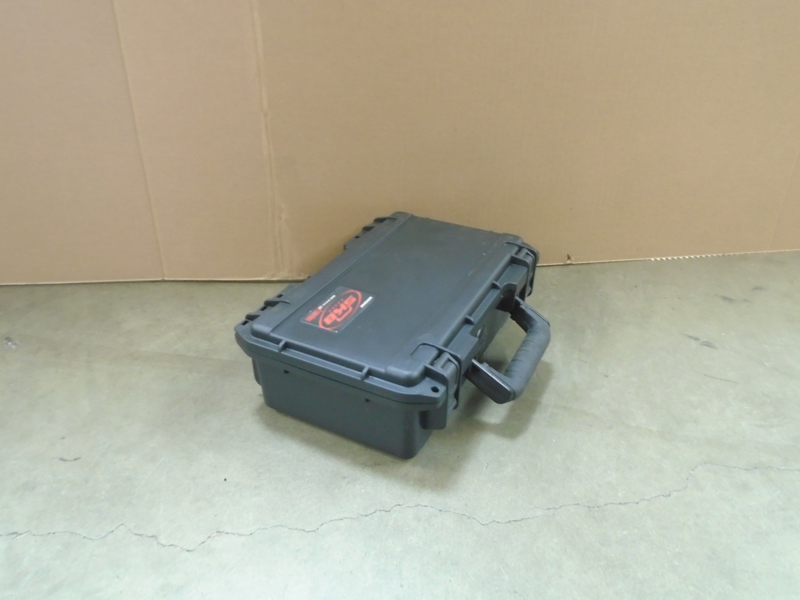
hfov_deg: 67.3
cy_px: 300
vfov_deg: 53.1
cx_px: 400
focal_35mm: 26
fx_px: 601
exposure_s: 1/8
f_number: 3.2
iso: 400
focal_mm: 4.6
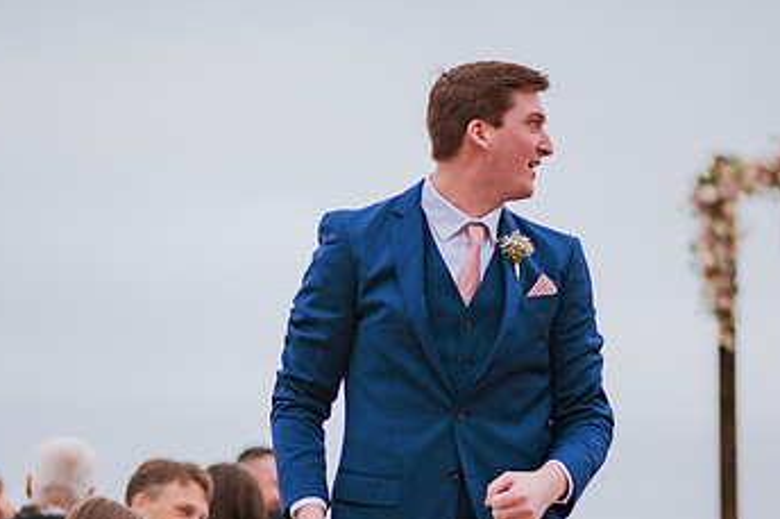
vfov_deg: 8.8
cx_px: 354
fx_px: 3357
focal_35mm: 155
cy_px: 428
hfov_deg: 13.3
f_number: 1.8
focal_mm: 85
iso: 200
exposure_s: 1/2500
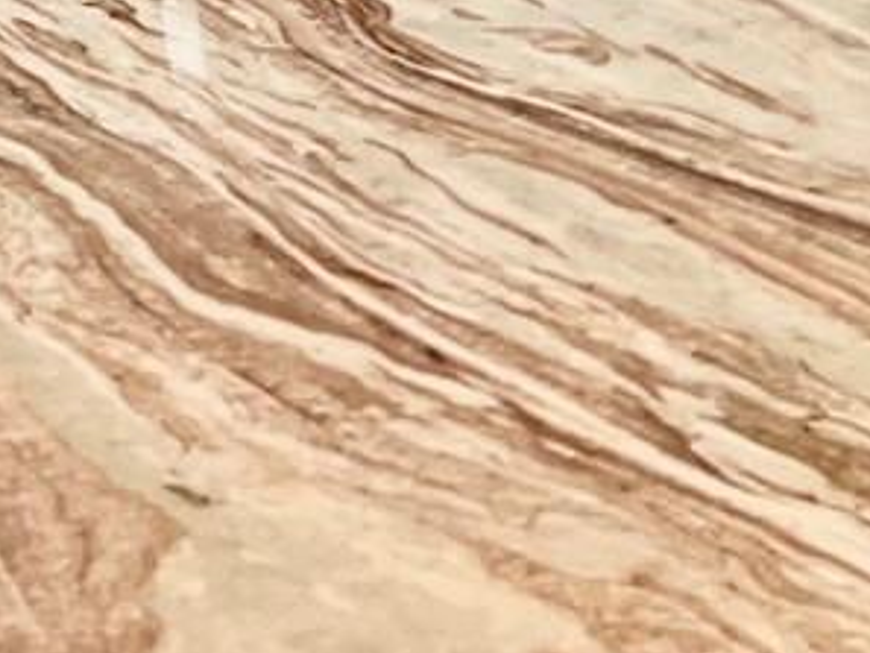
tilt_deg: -2.0
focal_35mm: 140
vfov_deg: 9.2
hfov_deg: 11.8
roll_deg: +1.7
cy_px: -1034
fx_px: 3520
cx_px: -1137
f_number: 1.5
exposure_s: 1/120
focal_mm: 5.7
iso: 100
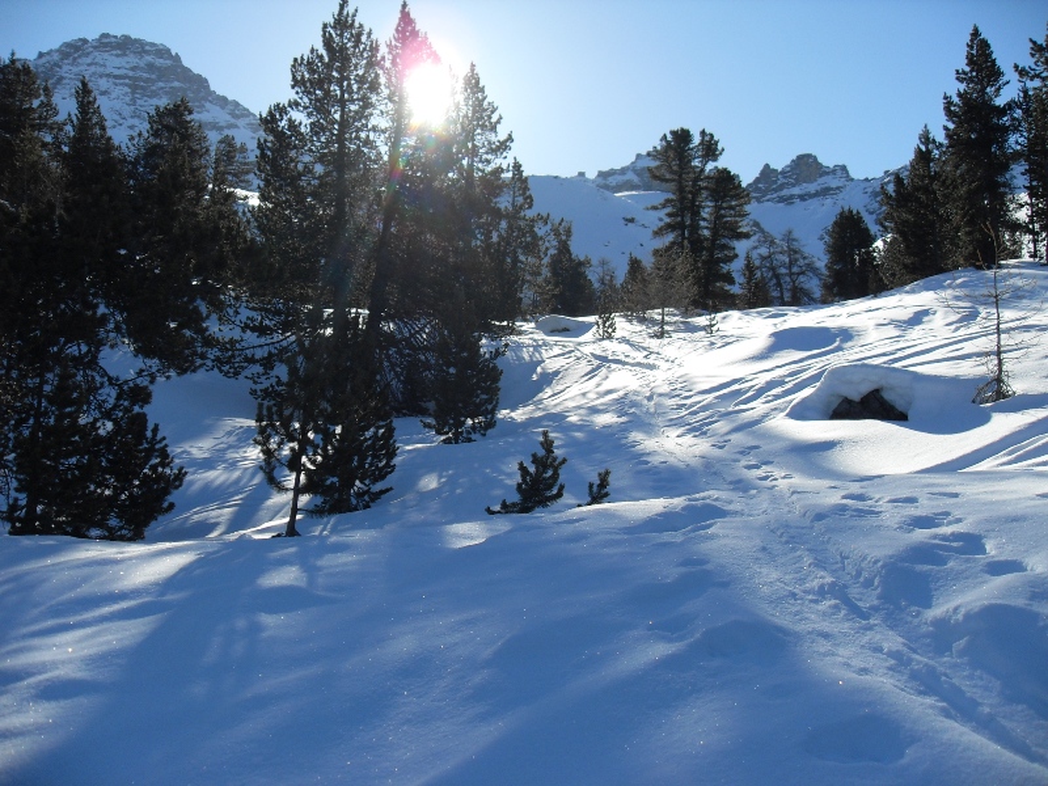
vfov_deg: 40.7
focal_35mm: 35
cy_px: 393
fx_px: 1060
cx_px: 524
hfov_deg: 52.6
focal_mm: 6.3
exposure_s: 1/350
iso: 80
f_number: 7
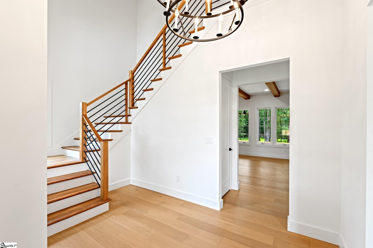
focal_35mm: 16
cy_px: 124
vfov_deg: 73.7
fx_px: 166
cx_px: 186
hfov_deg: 96.7
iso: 250
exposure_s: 1/8
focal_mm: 16
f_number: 9
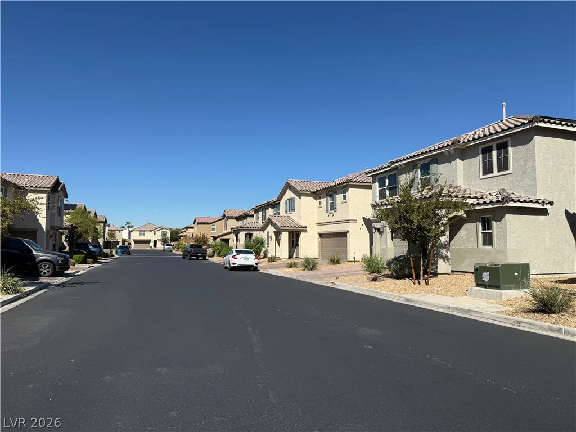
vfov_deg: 56.8
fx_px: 399
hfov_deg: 71.6
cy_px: 216
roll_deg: +0.1
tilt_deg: +4.3
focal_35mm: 24
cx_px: 288
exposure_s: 1/7353
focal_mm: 6.76
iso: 80
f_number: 1.78
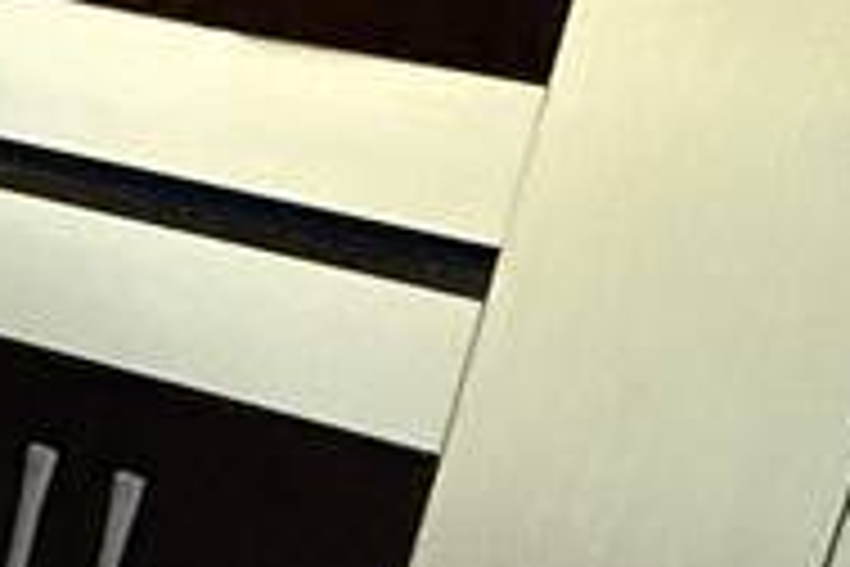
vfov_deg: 12.3
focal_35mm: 111
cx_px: -1570
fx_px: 2621
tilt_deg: -17.5
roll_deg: -1.4
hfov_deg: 11.8
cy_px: 184
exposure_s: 1/60
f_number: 2.2
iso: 1000
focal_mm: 2.22
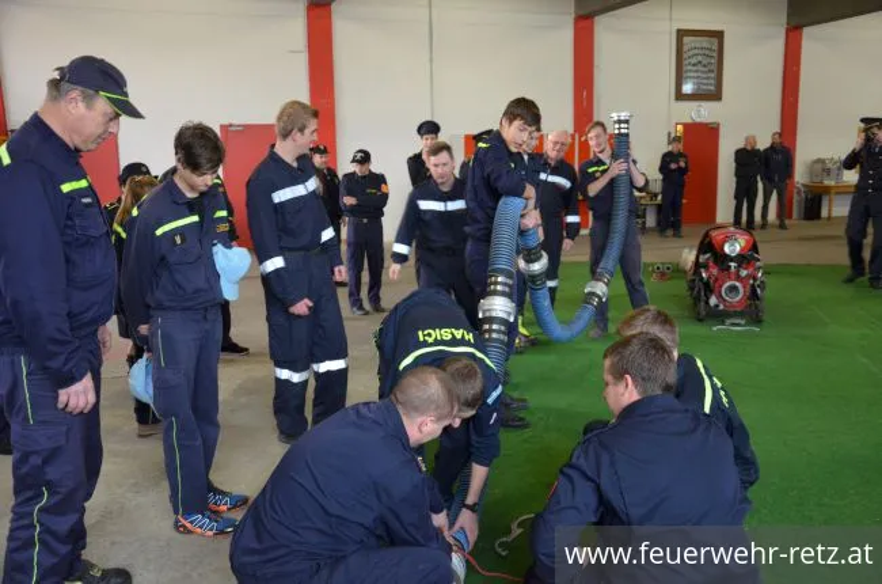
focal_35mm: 33
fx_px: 807
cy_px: 292
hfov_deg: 57.3
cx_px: 441
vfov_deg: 39.8
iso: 1100
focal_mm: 22
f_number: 3.8
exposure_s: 1/30
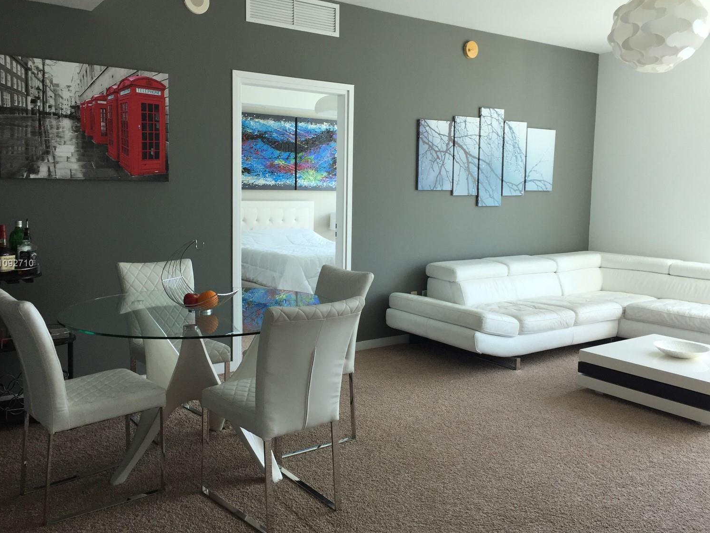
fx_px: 636
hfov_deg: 58.3
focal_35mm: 31
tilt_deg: -5.1
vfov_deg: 45.4
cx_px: 338
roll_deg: -2.6
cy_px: 264
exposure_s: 1/120
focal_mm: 4.15
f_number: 2.2
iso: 50
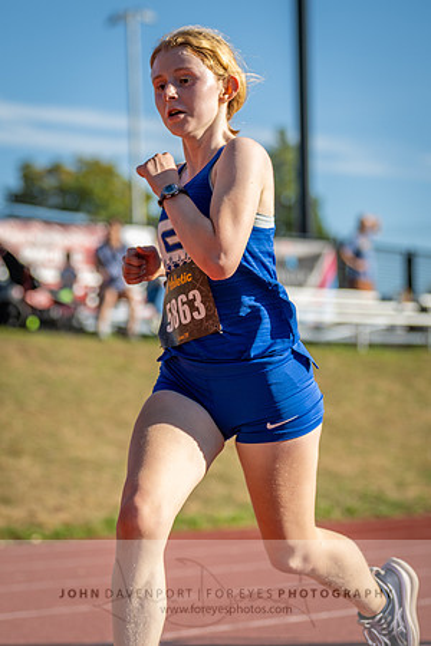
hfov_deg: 9.8
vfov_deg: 14.6
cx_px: 175
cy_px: 310
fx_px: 2521
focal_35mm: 140
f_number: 2.8
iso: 80
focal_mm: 90
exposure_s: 1/1000
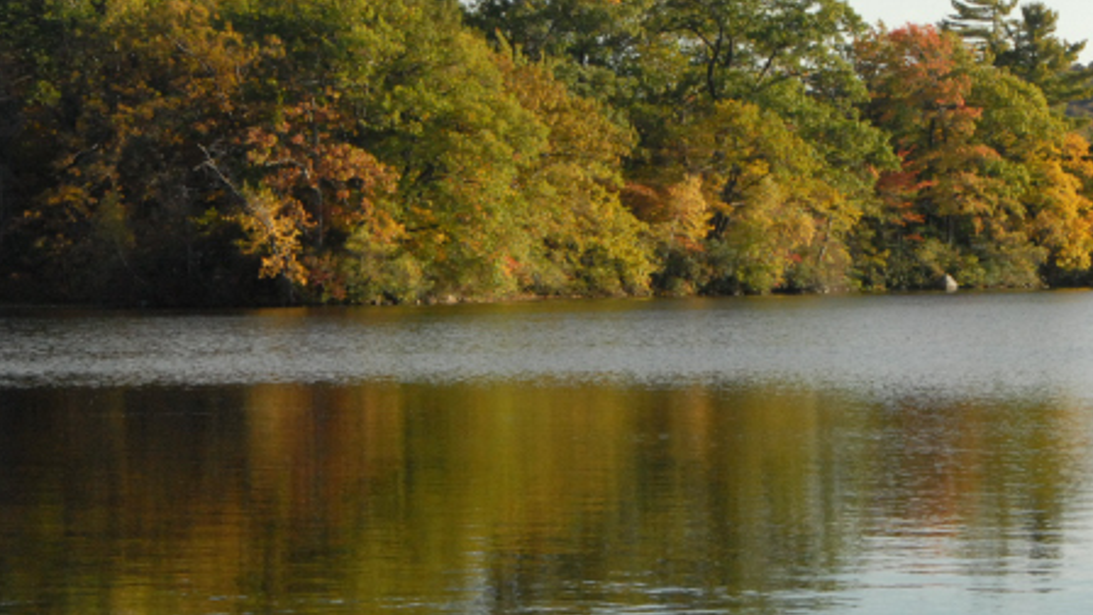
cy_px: 215
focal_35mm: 135
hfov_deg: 15.9
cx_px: 590
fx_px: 3913
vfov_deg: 9.0
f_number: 13
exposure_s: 1/500
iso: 800
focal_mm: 48
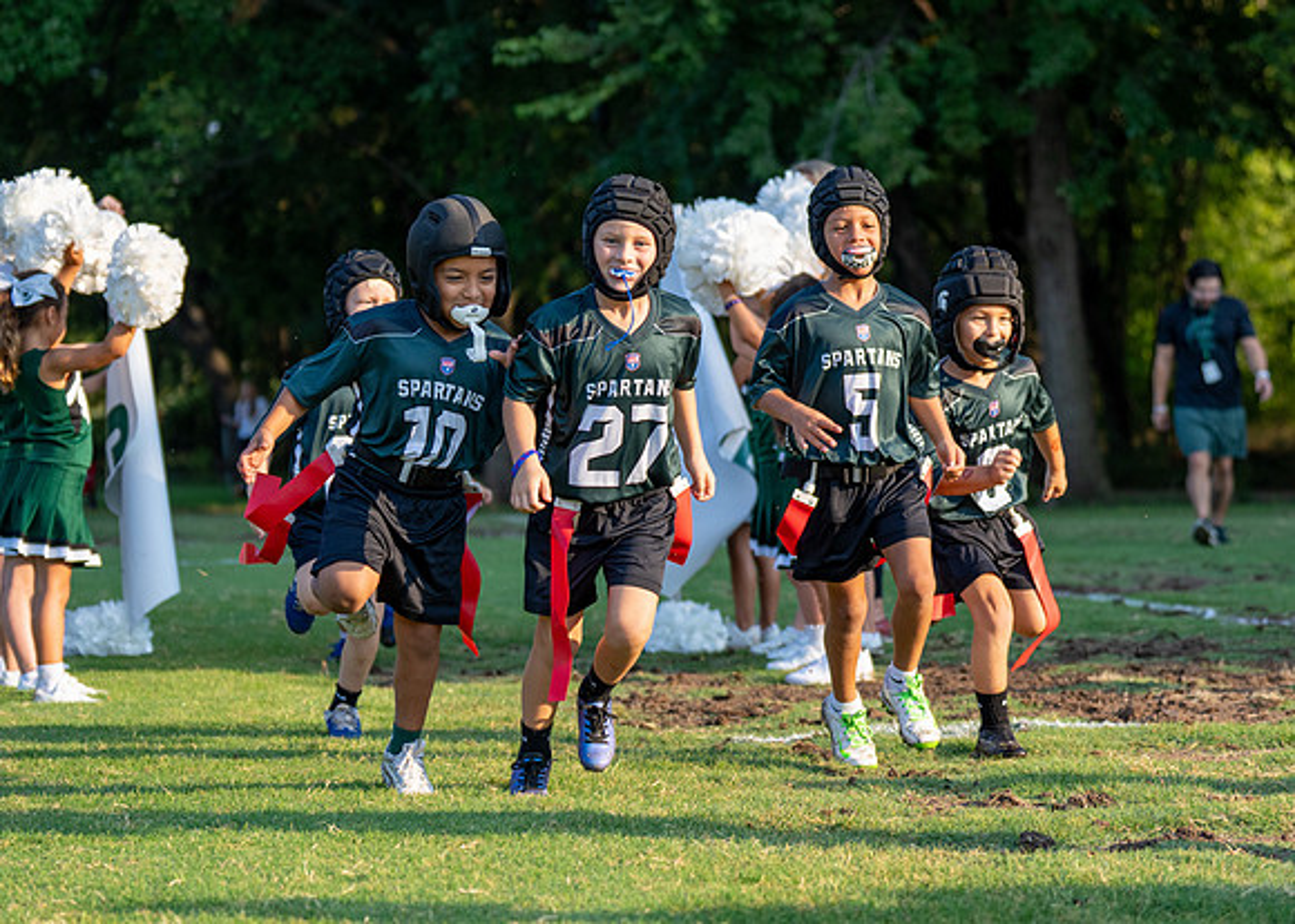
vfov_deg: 13.5
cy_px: 417
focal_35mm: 106
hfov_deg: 18.9
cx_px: 708
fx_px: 3898
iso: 200
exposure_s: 1/1250
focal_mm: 70
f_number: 2.8
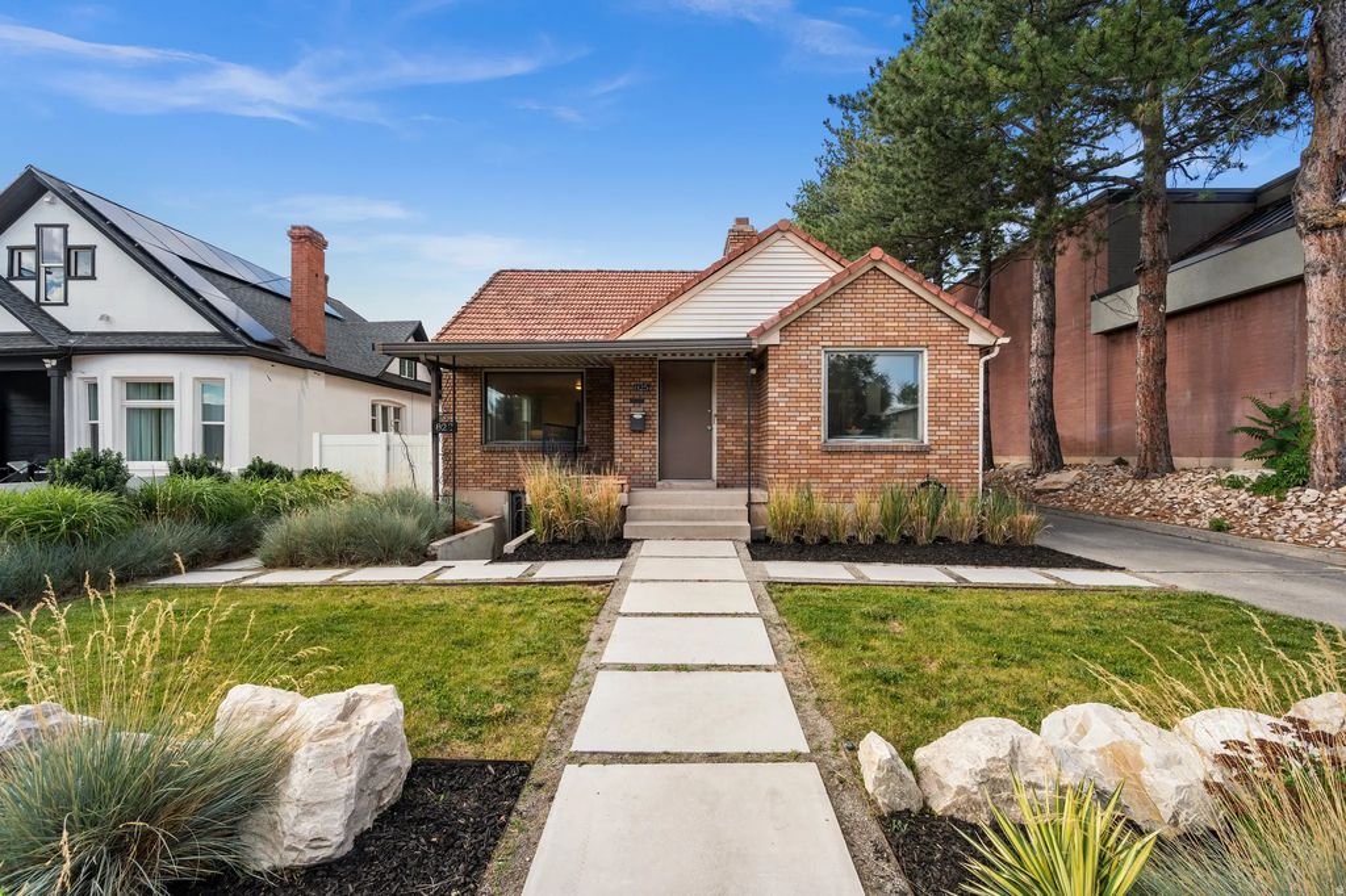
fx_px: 561
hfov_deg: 100.4
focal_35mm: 15
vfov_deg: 77.3
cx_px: 673
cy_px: 448
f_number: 7.1
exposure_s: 1/400
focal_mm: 15
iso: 500
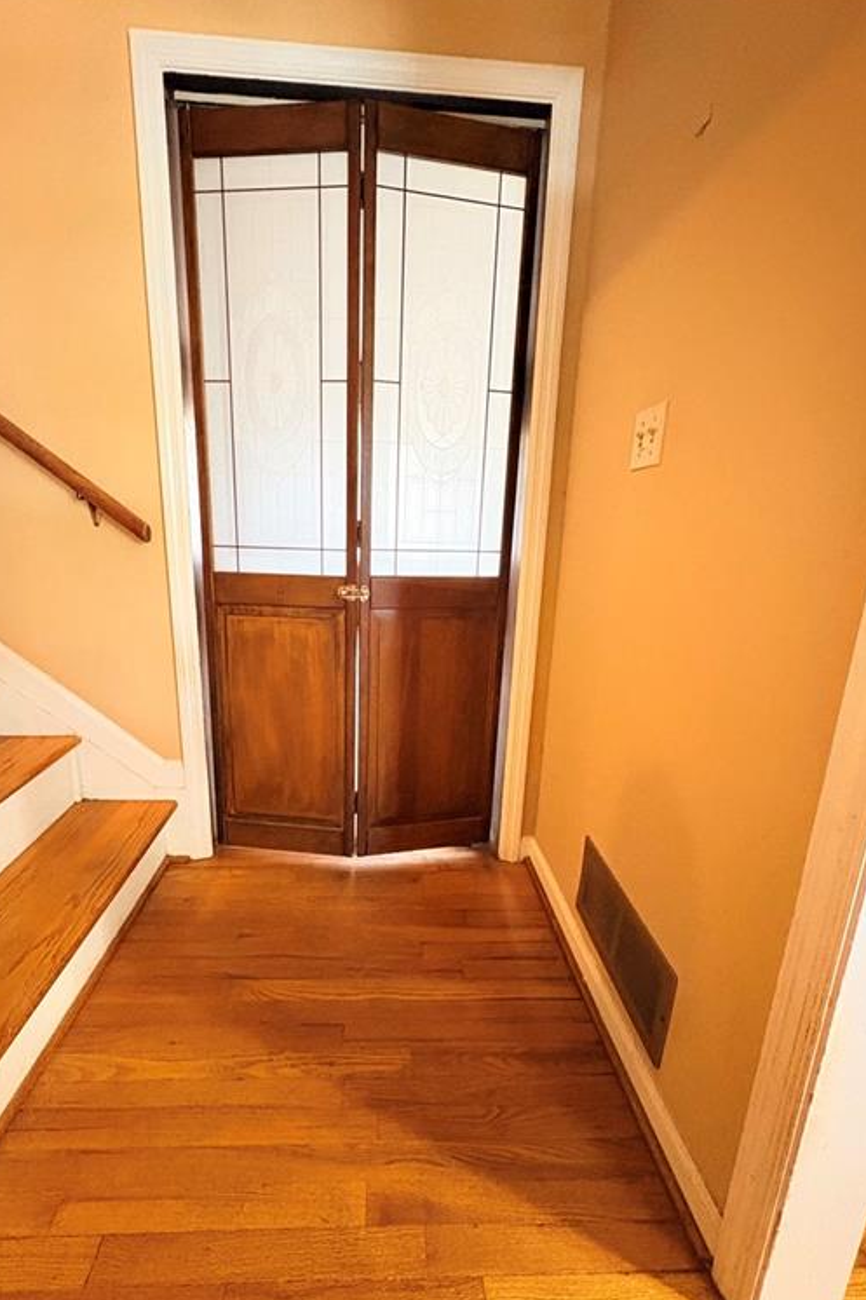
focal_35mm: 15
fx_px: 541
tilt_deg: -12.3
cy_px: 645
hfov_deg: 77.2
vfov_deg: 100.4
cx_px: 399
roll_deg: -1.1
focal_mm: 2.22
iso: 800
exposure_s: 1/60
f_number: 2.2
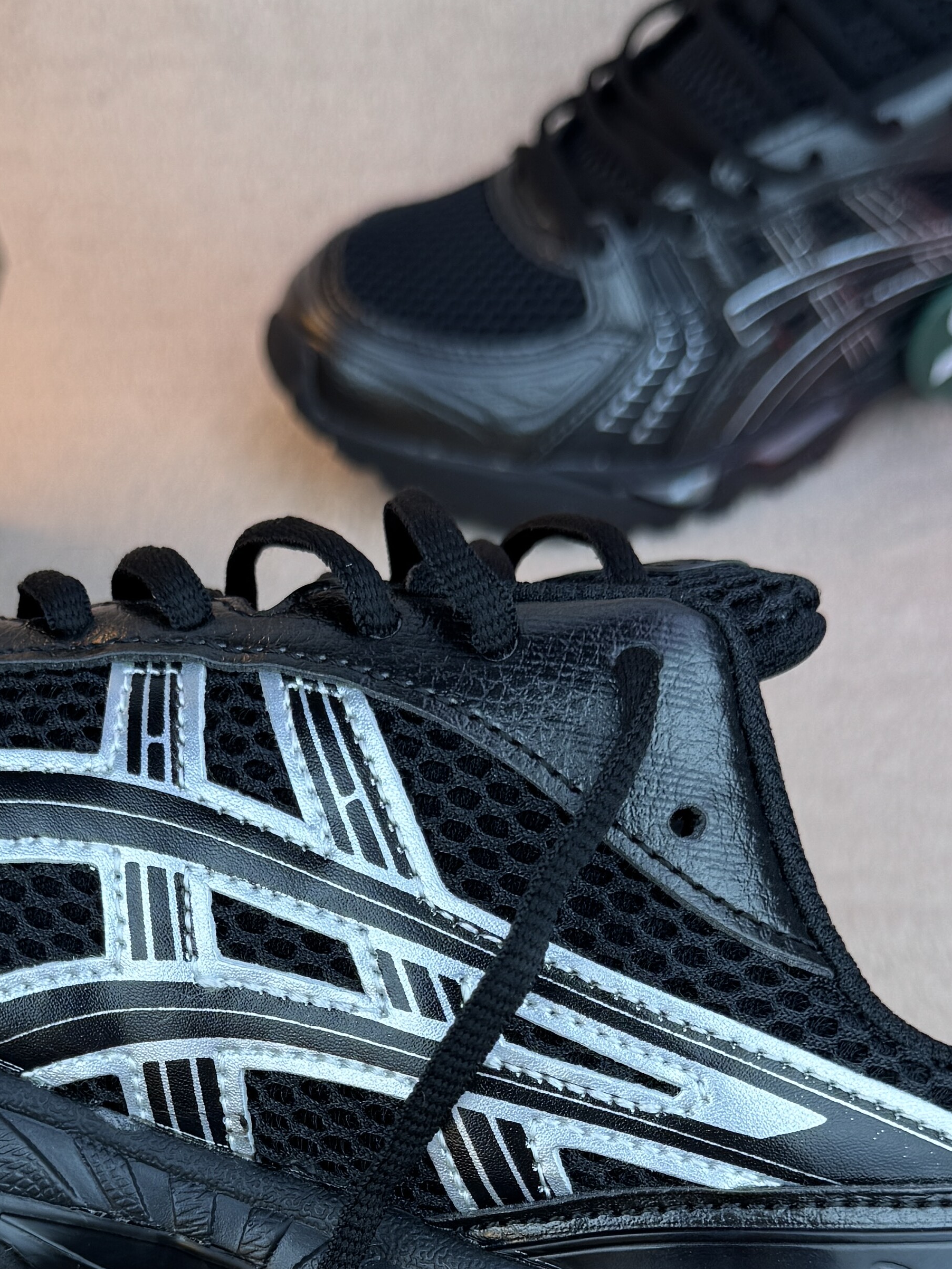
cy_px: 1064
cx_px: 293
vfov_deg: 32.6
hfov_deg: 25.5
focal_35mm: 57
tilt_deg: -53.3
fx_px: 2090
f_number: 1.78
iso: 80
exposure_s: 1/621
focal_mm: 6.76
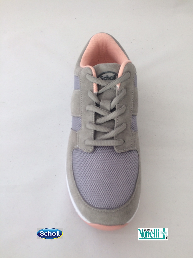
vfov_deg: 61.7
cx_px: 96
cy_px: 129
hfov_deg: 48.2
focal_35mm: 29
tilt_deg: -56.4
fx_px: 216
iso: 40
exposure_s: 1/100
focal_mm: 4.15
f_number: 2.2
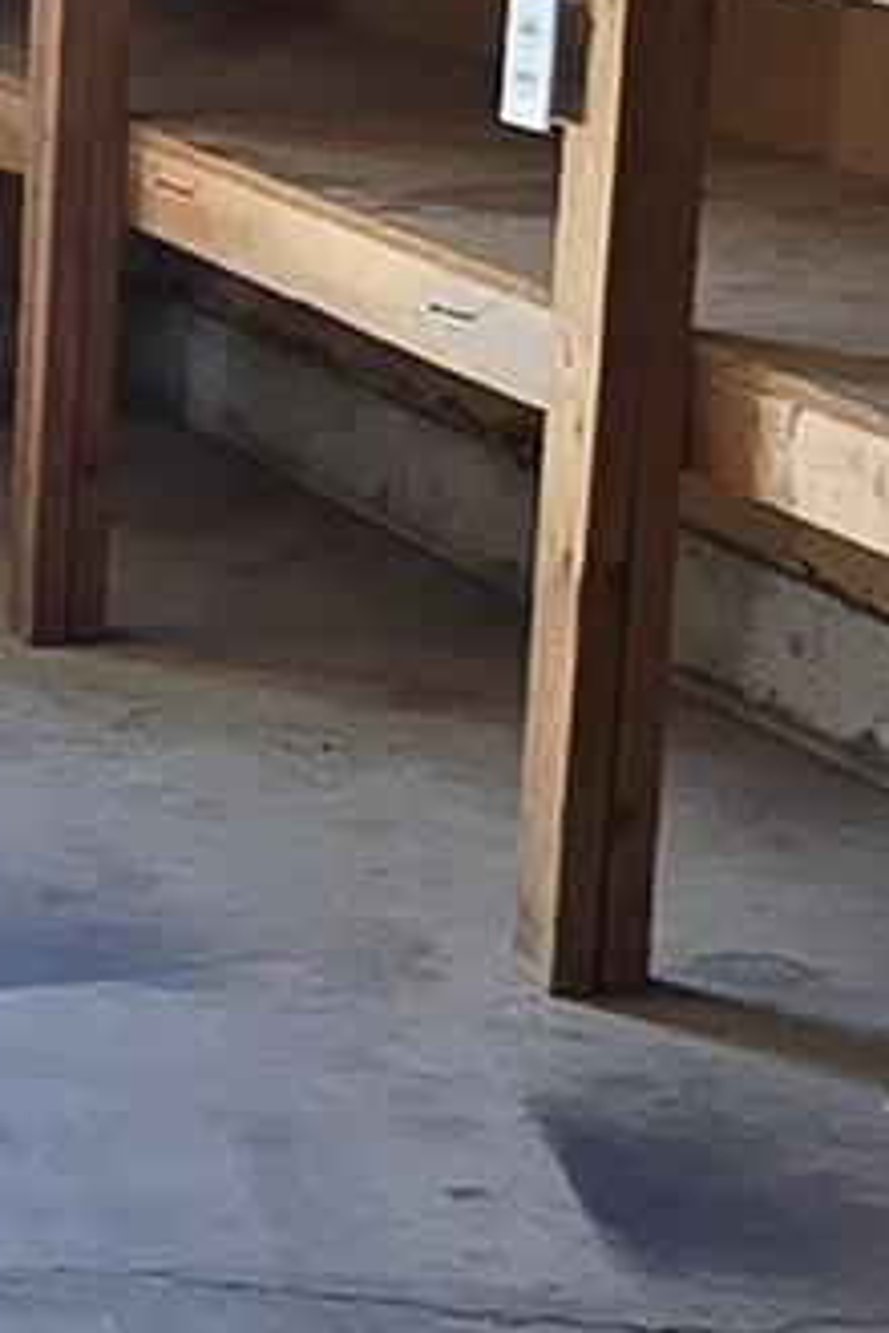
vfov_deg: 16.2
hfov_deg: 9.3
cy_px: 368
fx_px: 4667
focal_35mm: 126
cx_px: -1487
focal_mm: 2.2
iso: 125
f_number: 2.2
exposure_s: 1/60
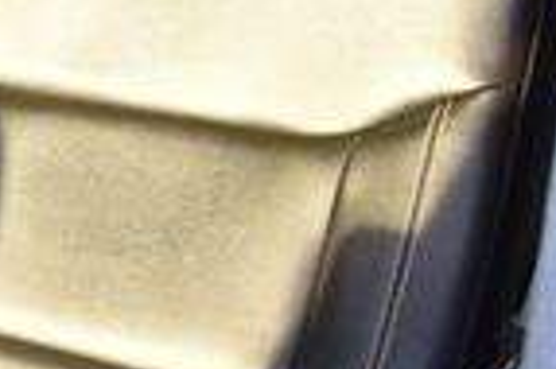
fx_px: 1867
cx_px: -502
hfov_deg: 14.5
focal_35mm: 121
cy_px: 64
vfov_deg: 11.3
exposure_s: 1/160
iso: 800
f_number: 3.5
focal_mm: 18
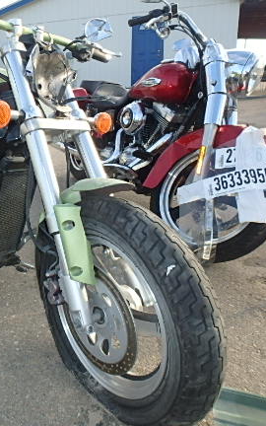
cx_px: 8
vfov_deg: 58.1
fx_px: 383
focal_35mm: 33
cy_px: 205
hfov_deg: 35.2
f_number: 3.5
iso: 125
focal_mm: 3.7
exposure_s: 1/200
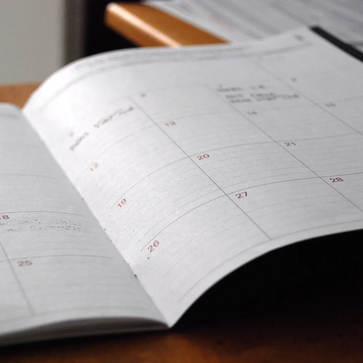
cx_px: 173
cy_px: 181
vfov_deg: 18.1
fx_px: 1139
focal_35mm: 96
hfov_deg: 18.1
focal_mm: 50
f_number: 5
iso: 640
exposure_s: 1/100
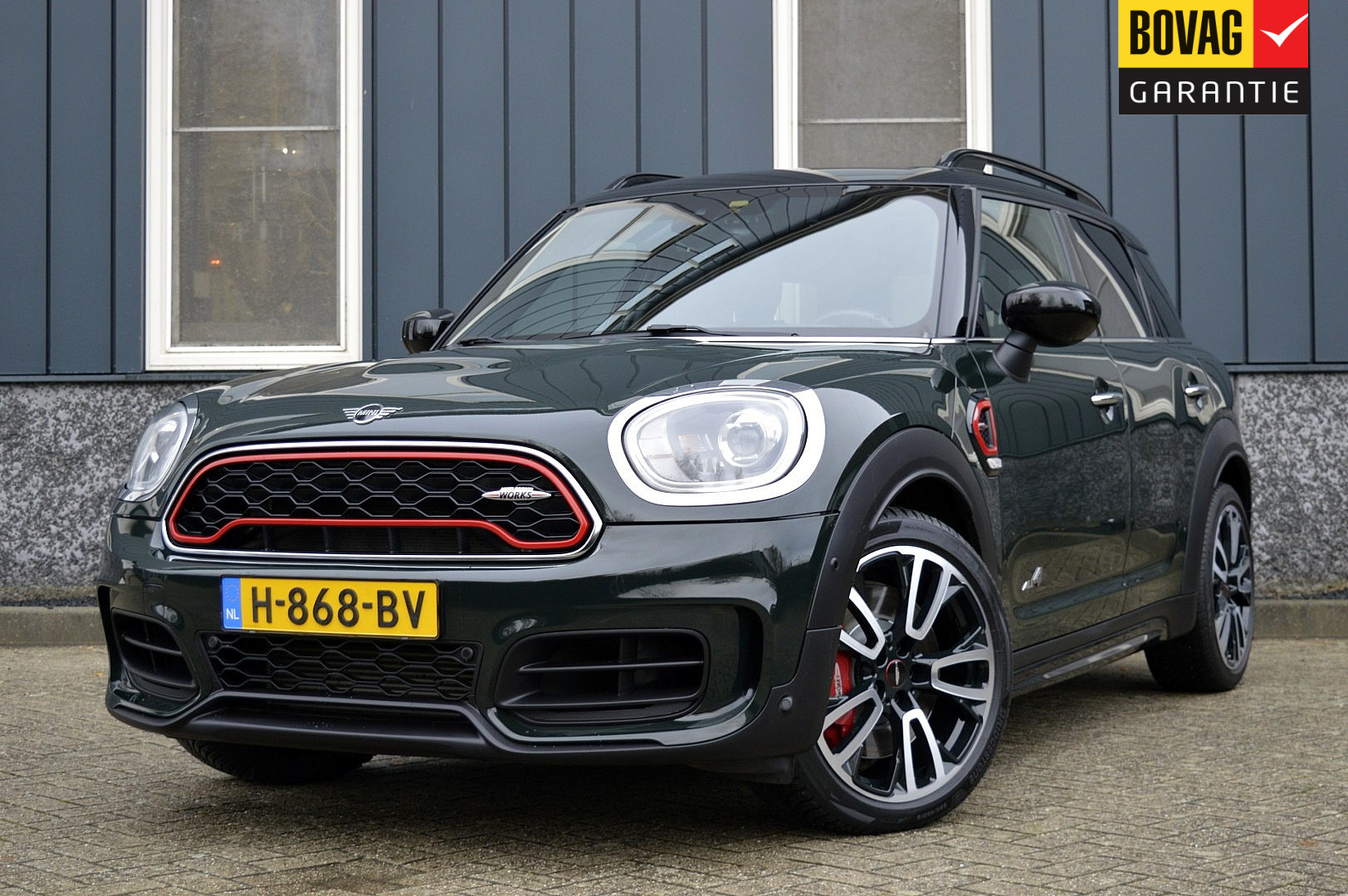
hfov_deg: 35.1
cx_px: 674
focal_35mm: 57
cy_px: 448
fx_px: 2133
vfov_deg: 23.7
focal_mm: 38
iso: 560
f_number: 4.8
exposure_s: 1/60
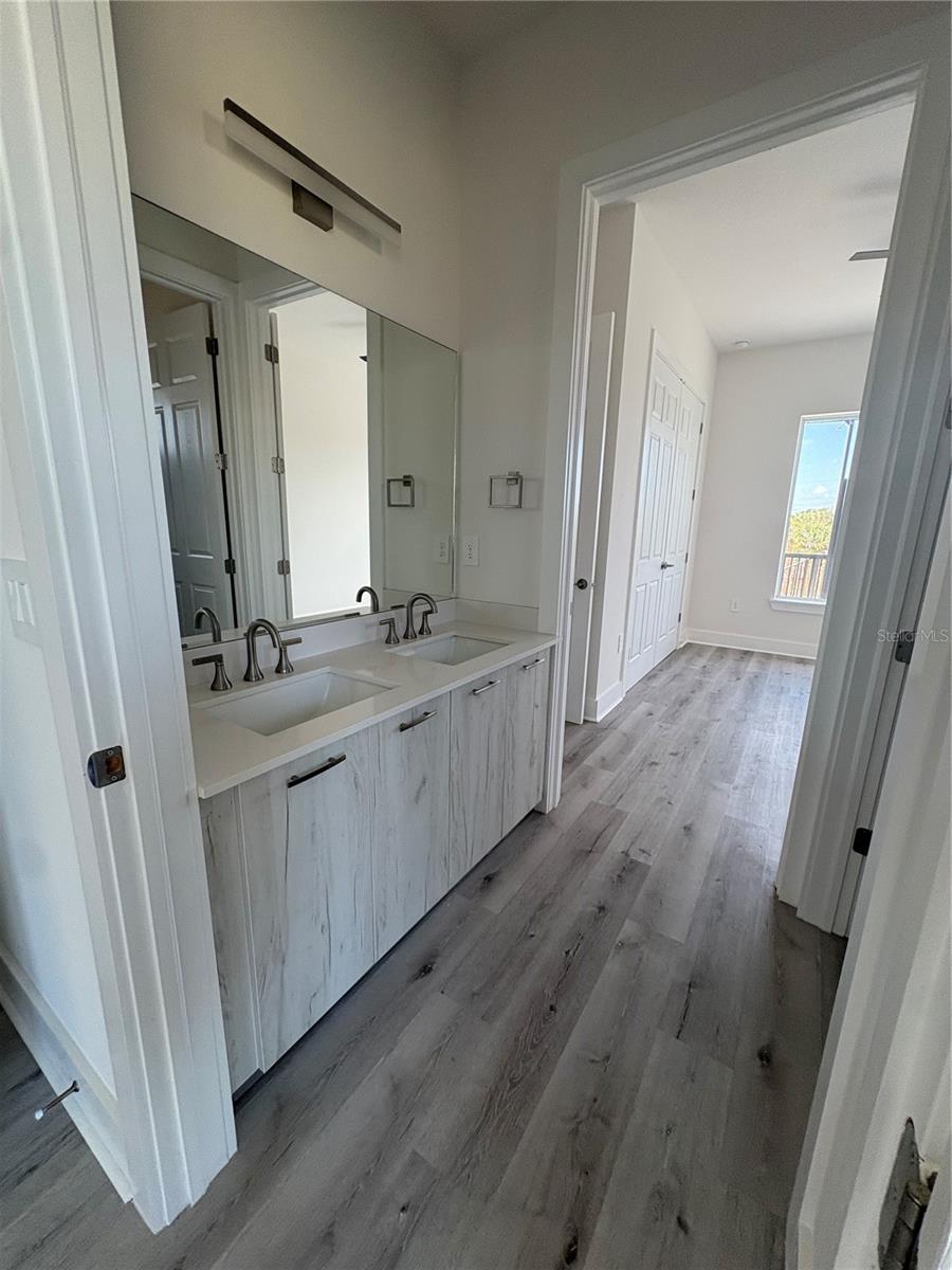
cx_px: 476
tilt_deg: -12.7
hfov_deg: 85.7
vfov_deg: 102.1
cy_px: 635
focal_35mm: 14
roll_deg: -0.8
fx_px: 513
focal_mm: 2.22
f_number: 2.2
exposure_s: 1/99
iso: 80
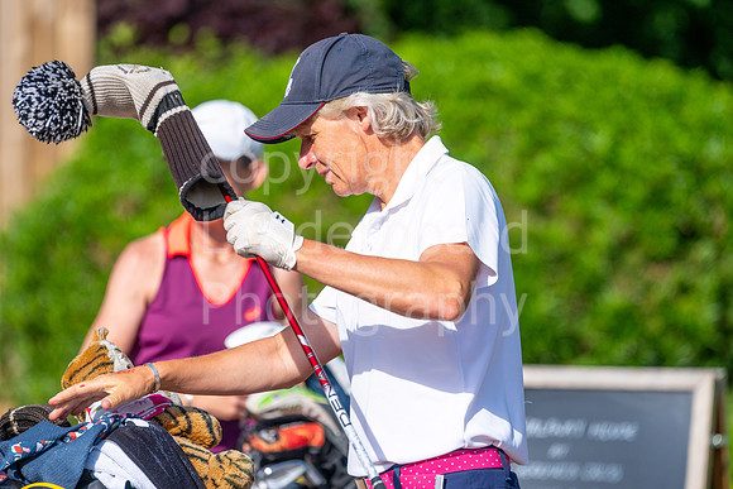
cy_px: 244
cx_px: 366
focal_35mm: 300
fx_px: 6109
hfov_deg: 6.9
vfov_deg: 4.6
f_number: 5
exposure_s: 1/2500
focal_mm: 300
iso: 200
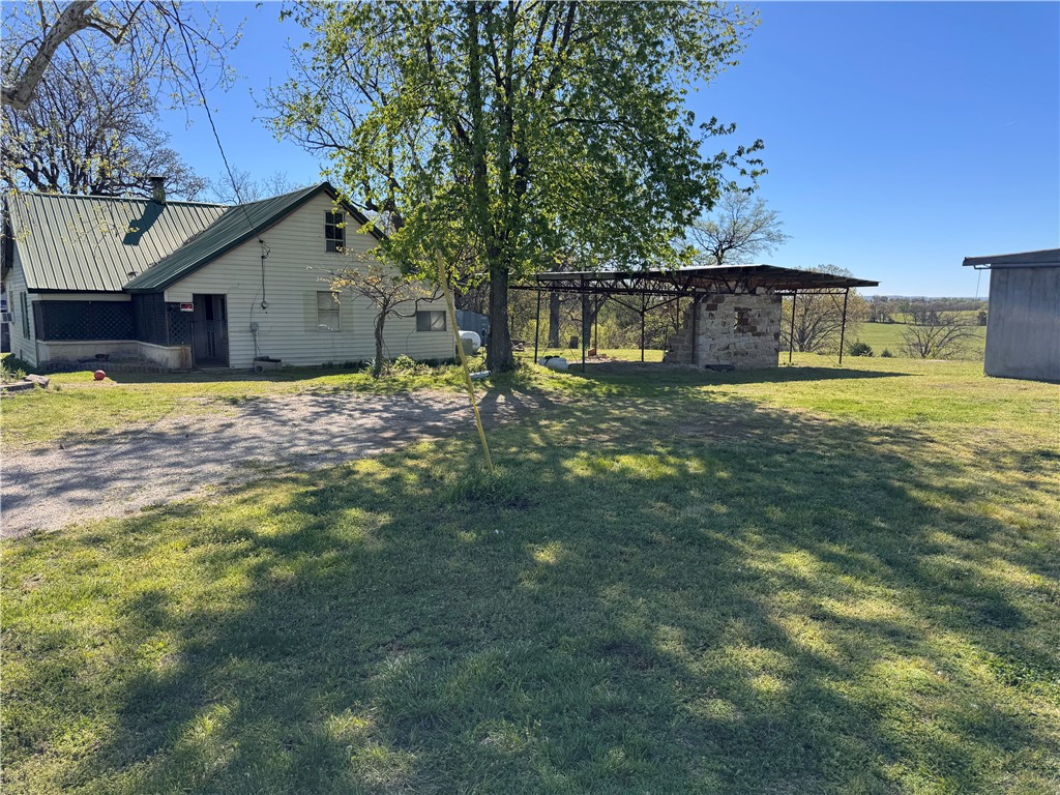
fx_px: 735
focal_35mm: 24
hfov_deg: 71.6
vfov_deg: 56.8
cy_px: 398
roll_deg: -0.3
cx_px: 530
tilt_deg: -7.5
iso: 80
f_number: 1.78
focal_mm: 6.76
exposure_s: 1/2959
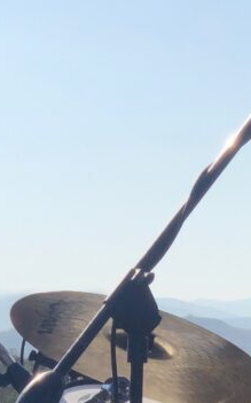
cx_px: 171
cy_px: 365
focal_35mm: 161
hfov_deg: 8.1
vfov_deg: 12.9
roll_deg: +0.8
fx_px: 1764
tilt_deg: -0.2
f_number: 2.4
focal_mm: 6
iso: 16
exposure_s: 1/2404
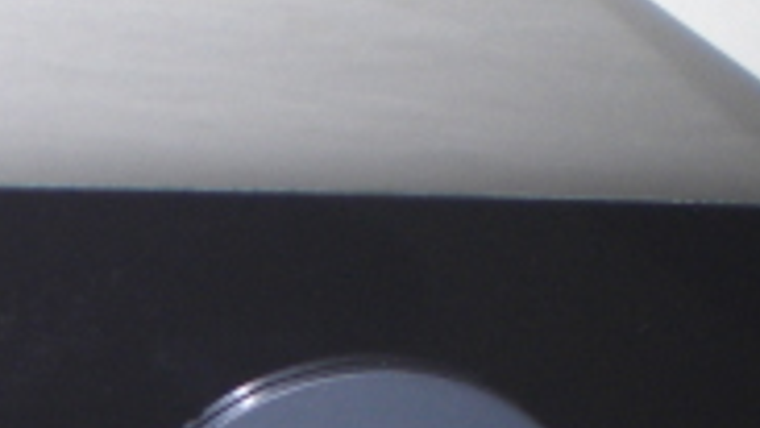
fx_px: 2922
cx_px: -386
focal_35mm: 145
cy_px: 952
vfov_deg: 7.9
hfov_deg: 13.9
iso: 100
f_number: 3.1
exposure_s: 1/60
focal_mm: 6.3
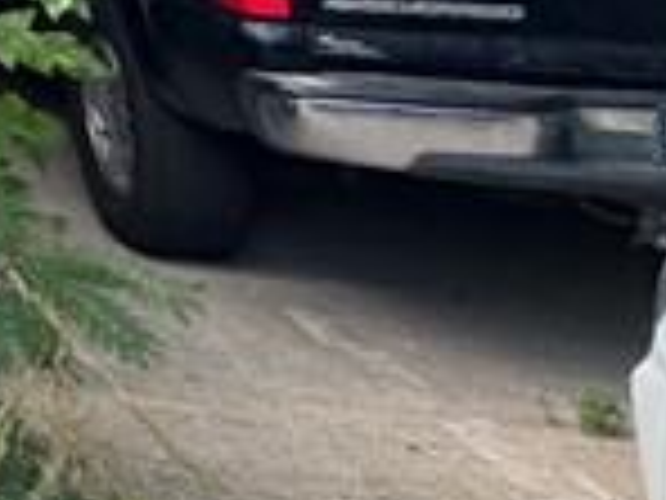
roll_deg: +0.3
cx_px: -1364
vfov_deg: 12.8
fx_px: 1866
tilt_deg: +10.4
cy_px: -586
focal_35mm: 97
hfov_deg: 11.2
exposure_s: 1/174
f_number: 2.2
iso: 40
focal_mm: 2.22
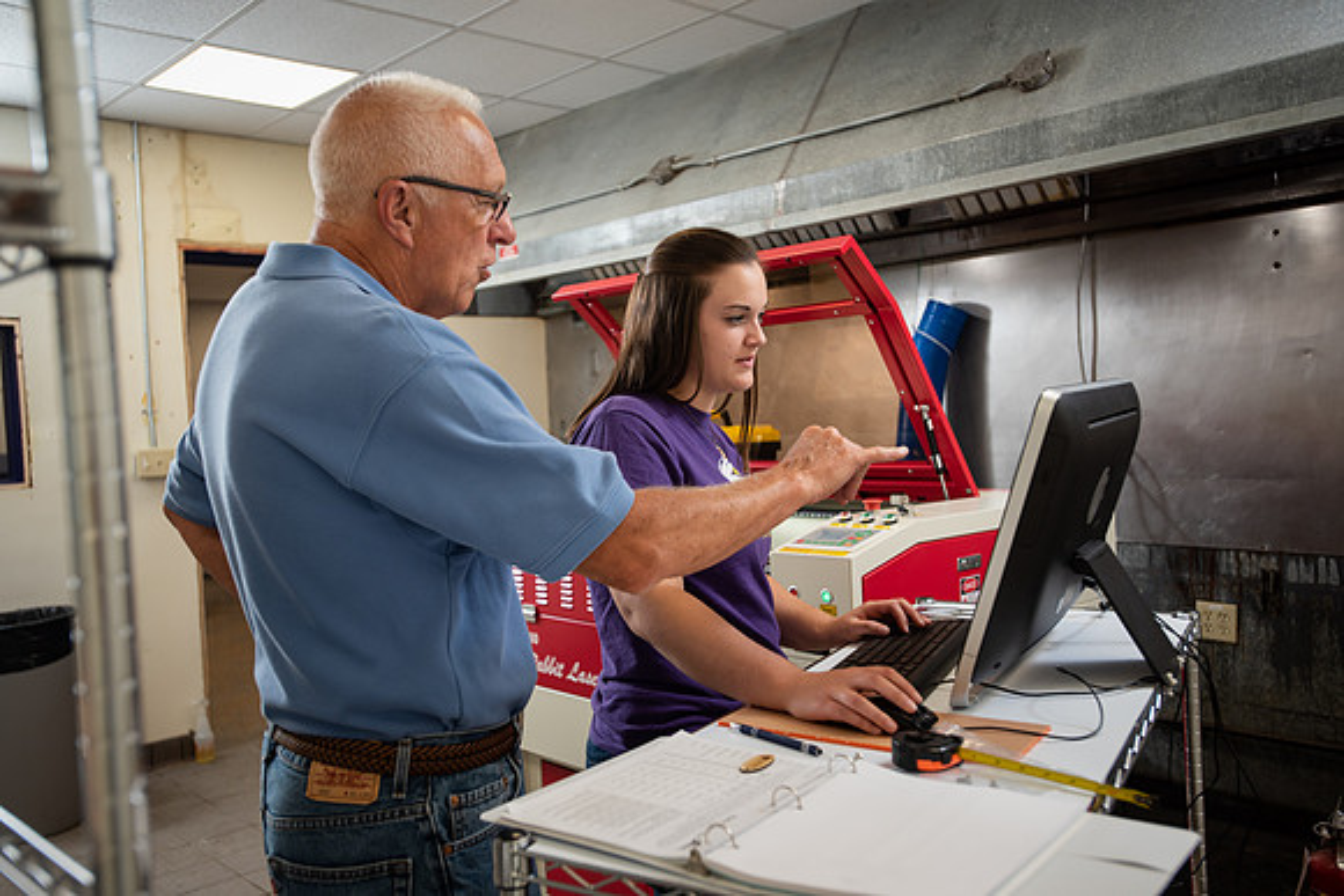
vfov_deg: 43.6
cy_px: 448
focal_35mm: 30
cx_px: 672
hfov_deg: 61.9
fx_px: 1120
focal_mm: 30
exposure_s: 1/200
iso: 400
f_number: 4
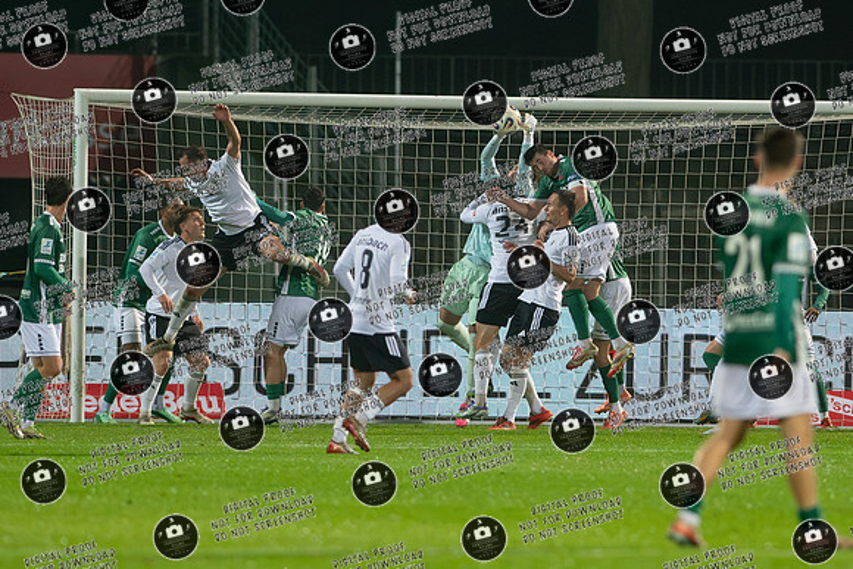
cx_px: 512
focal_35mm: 650
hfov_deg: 3.2
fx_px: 15413
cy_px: 236
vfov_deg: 2.1
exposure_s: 1/1250
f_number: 3.5
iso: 4000
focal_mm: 300
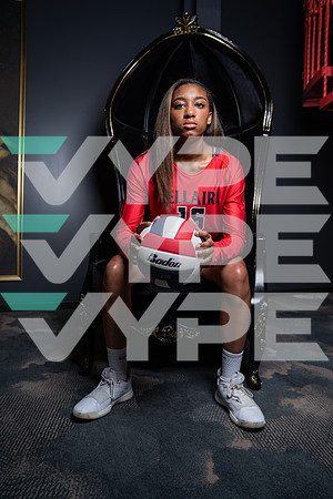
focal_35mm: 25
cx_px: 166
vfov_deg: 71.5
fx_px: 347
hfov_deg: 51.3
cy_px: 250
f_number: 5.6
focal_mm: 25
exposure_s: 1/125
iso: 100
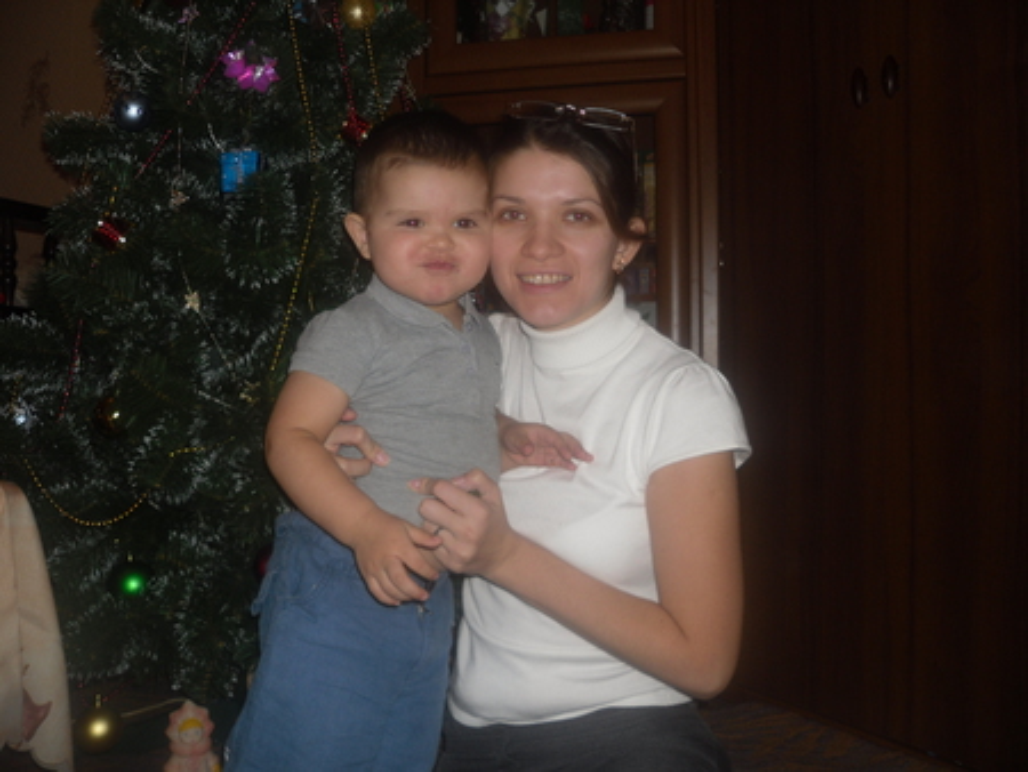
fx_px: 1010
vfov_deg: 41.8
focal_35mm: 34
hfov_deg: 53.9
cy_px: 386
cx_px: 514
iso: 80
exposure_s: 1/45
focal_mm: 6
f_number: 2.8
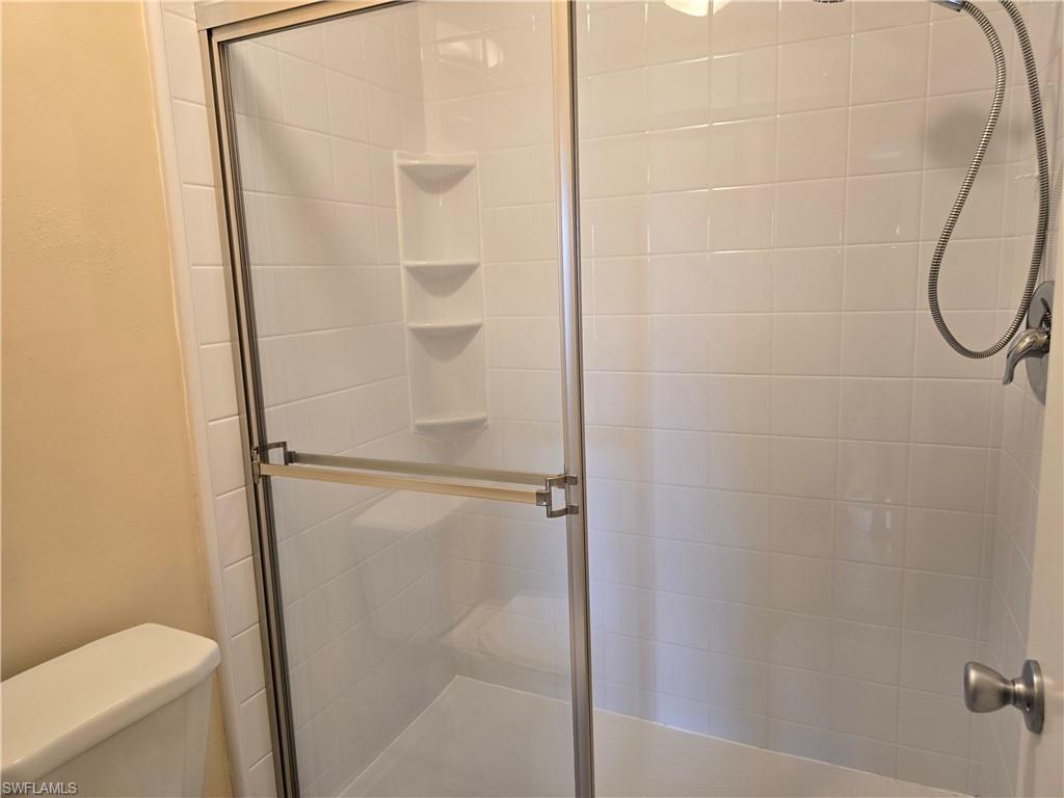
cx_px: 532
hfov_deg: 73.9
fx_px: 707
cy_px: 399
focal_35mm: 23
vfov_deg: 58.9
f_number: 1.7
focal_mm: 6.3
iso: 160
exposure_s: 1/180
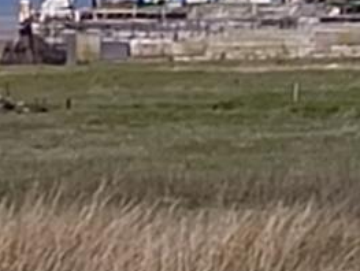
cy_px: 68
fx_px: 5801
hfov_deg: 3.5
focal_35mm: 557
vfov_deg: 2.7
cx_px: 415
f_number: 1.87
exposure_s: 1/3939
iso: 102
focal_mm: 5.56
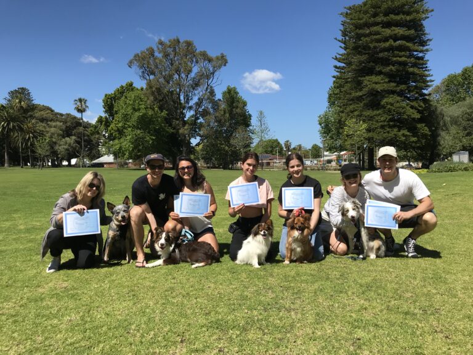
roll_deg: +1.8
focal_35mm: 28
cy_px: 178
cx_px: 236
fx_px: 383
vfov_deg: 49.7
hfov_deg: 63.4
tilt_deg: +0.4
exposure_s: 1/2660
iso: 20
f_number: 1.8
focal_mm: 3.99
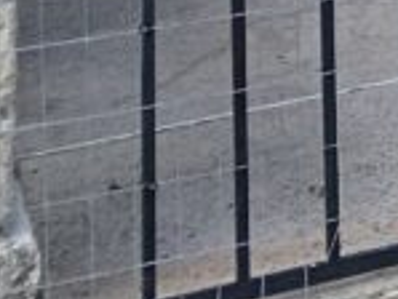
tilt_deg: -0.5
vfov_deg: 7.4
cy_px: -590
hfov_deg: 8.5
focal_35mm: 179
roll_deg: +1.7
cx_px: 1320
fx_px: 2060
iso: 25
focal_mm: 4.25
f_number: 1.8
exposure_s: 1/1220
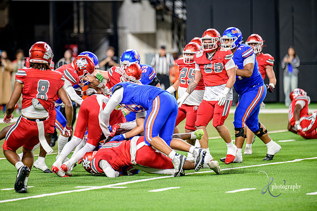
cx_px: 158
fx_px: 2202
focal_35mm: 250
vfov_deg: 5.5
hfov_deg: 8.2
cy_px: 106
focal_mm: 250
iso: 1250
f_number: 2.8
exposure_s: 1/400
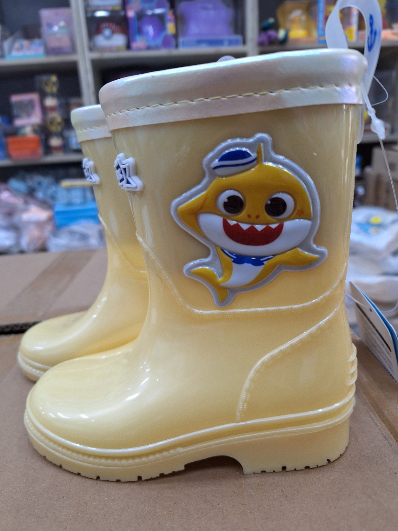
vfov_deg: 73.9
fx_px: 353
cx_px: 199
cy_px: 266
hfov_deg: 58.9
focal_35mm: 23
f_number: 1.8
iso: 100
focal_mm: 5.54
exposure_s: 1/40
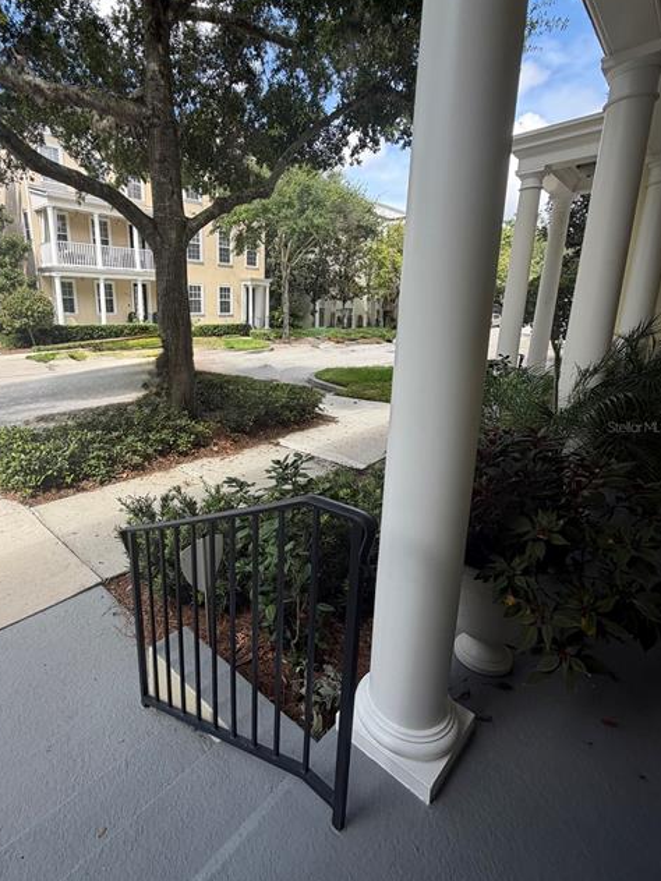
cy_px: 427
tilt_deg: -14.8
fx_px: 433
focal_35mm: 17
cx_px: 269
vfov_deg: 91.0
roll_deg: -0.1
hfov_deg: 74.0
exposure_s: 1/359
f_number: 2.2
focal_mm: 2.22
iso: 50
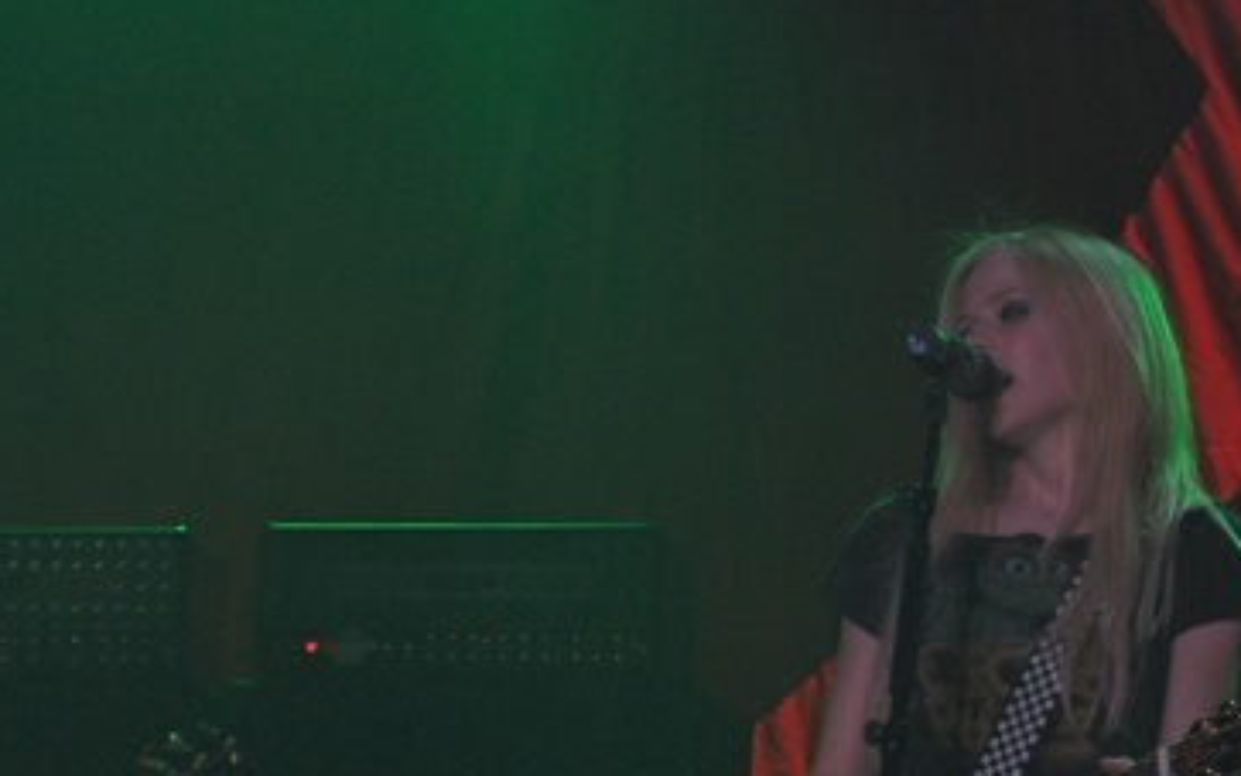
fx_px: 7509
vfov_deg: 5.9
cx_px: 961
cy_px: 711
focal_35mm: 222
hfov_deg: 9.4
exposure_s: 1/125
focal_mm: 24
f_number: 4.9
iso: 100
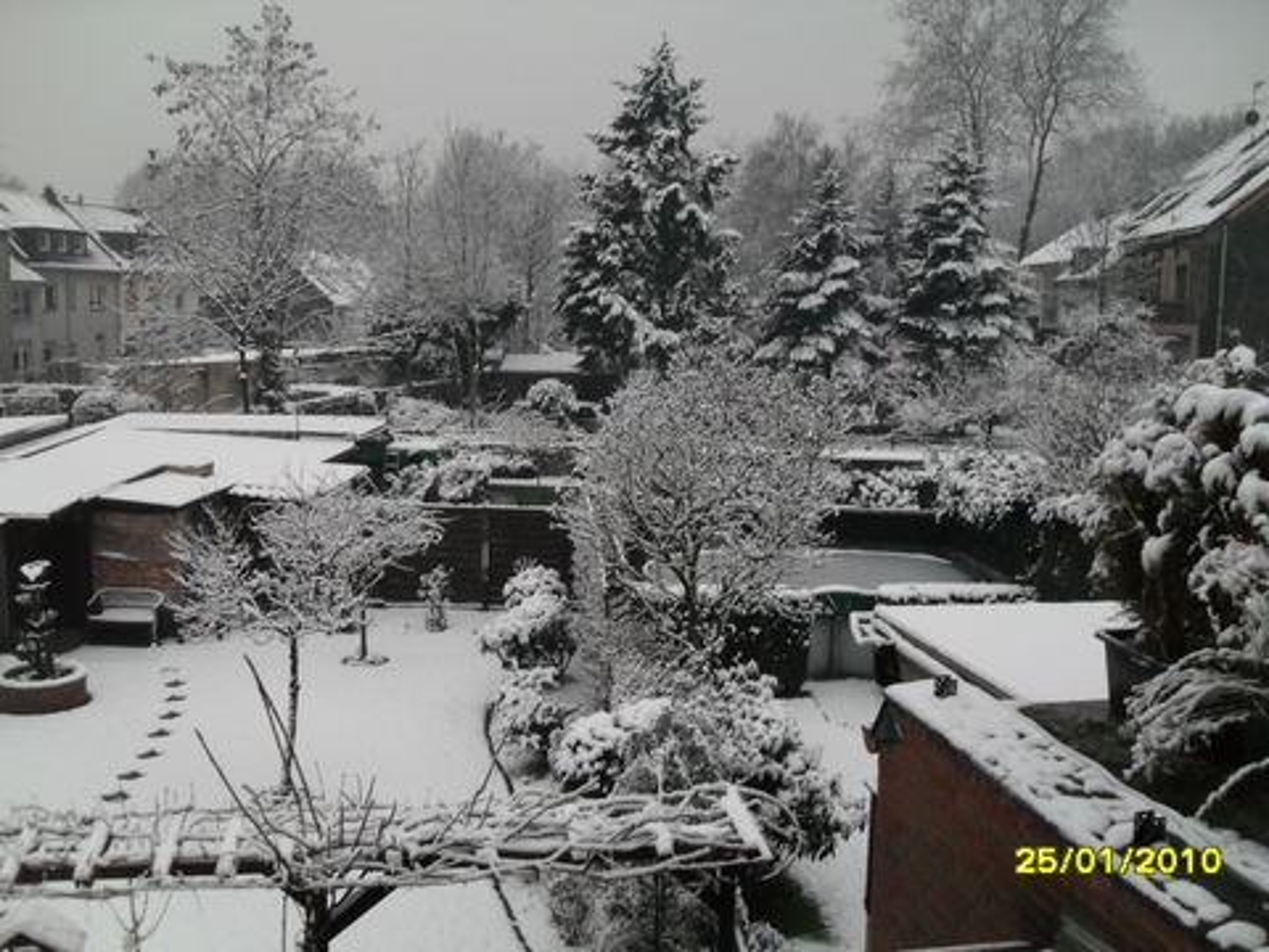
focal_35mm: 35
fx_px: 1283
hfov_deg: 52.6
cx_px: 634
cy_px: 476
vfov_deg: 40.7
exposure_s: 1/15
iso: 240
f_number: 2.8
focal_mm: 6.2
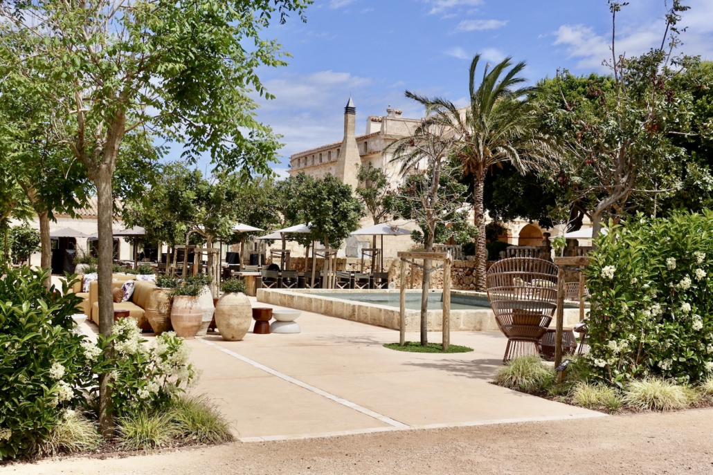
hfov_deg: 45.4
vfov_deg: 31.2
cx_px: 356
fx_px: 852
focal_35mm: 43
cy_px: 238
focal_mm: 15.94
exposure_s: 1/640
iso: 125
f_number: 5.6
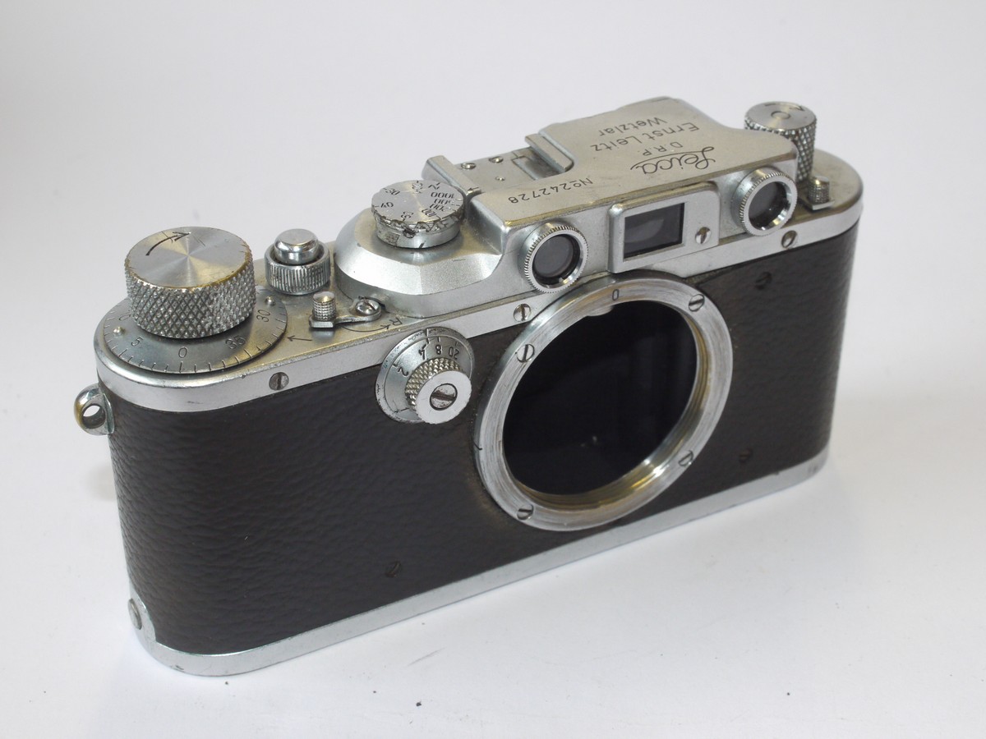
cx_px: 493
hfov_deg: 32.2
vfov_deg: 24.4
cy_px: 370
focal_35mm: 60
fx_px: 1709
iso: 800
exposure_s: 1/80
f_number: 10
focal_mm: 30
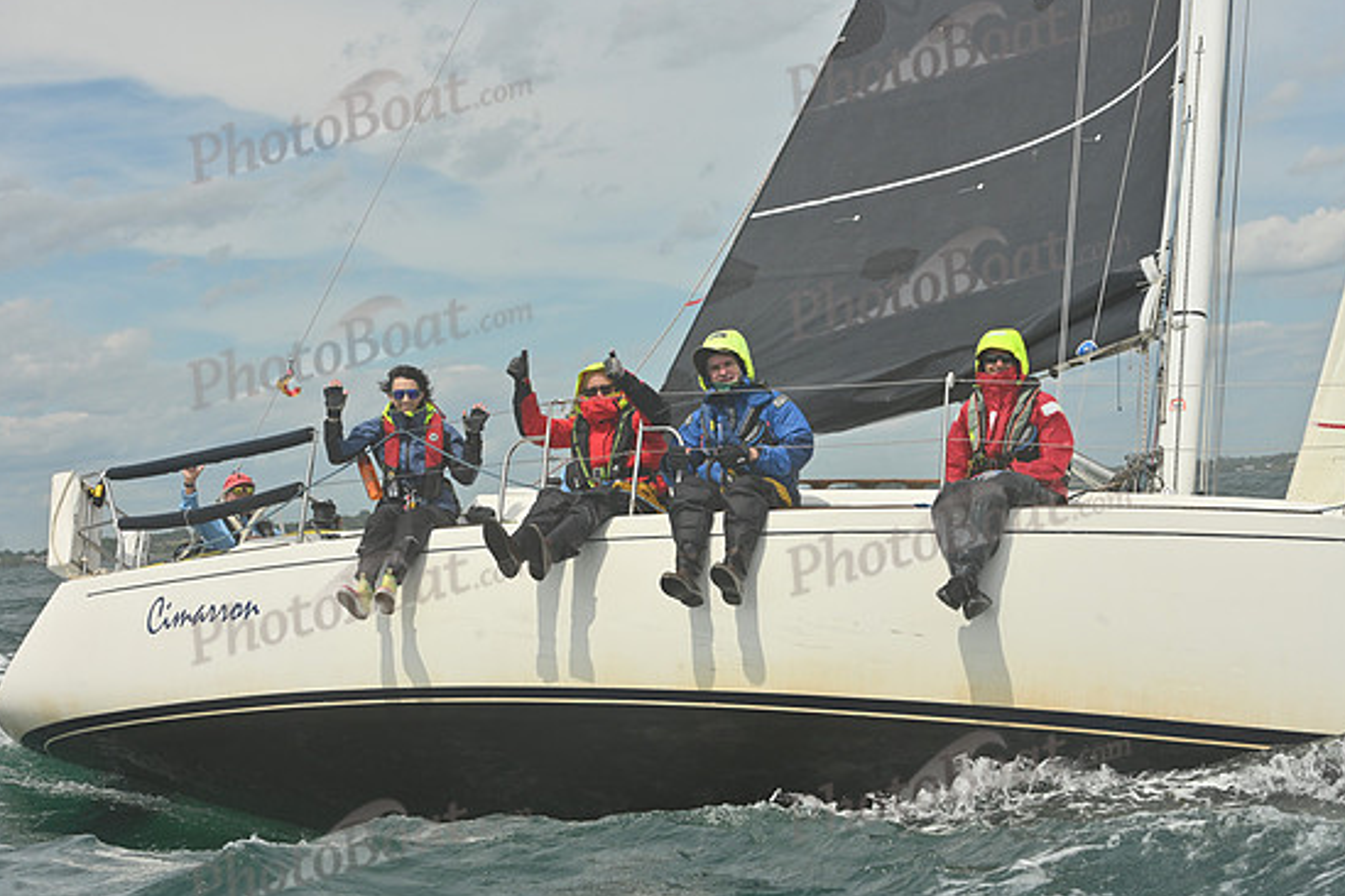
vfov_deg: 18.4
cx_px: 661
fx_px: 2765
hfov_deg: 27.3
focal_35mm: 74
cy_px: 439
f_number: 13
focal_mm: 70
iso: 320
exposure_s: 1/1250
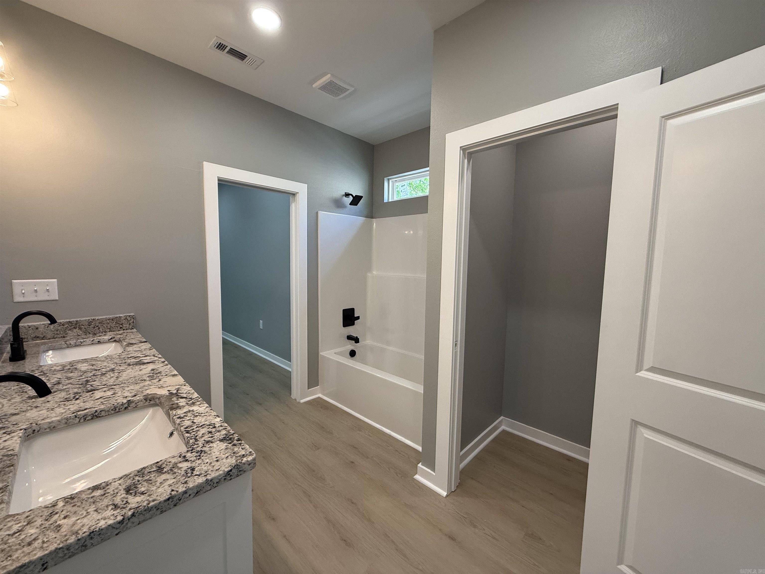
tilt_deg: -4.7
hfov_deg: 102.1
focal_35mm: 14
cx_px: 382
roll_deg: -1.0
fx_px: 309
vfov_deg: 85.7
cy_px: 287
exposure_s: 1/120
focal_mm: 2.22
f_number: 2.2
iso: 160
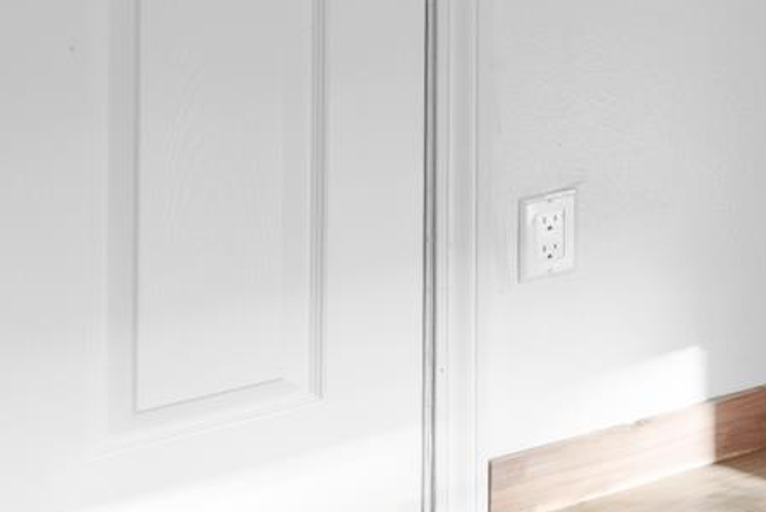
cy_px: -346
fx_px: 1788
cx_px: 1760
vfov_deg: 14.7
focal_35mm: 84
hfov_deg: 15.5
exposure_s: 1
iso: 160
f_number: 9
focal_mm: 10
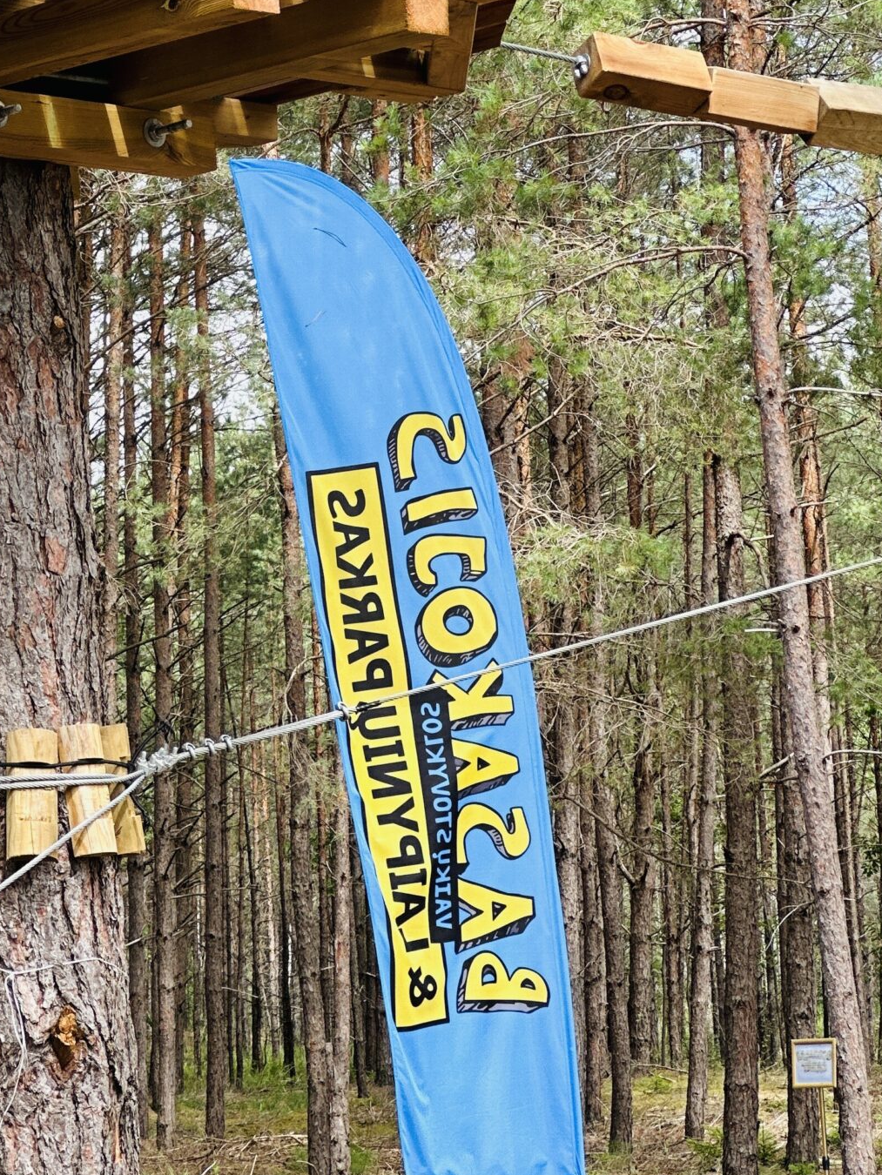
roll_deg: +1.0
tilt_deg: +11.0
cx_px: 73
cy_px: 67
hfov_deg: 10.1
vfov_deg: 13.4
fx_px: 4958
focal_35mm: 146
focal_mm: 9
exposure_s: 1/121
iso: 25
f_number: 2.8
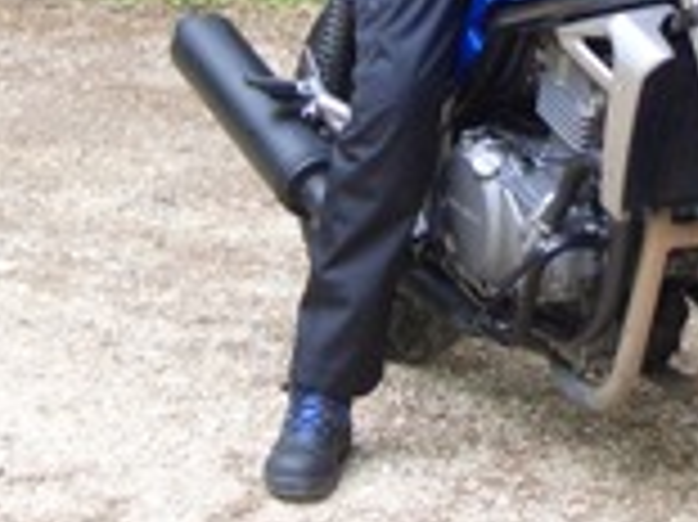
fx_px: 2861
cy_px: -45
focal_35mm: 142
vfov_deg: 10.3
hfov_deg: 13.8
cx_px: 599
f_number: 3.1
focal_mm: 8.2
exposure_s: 1/100
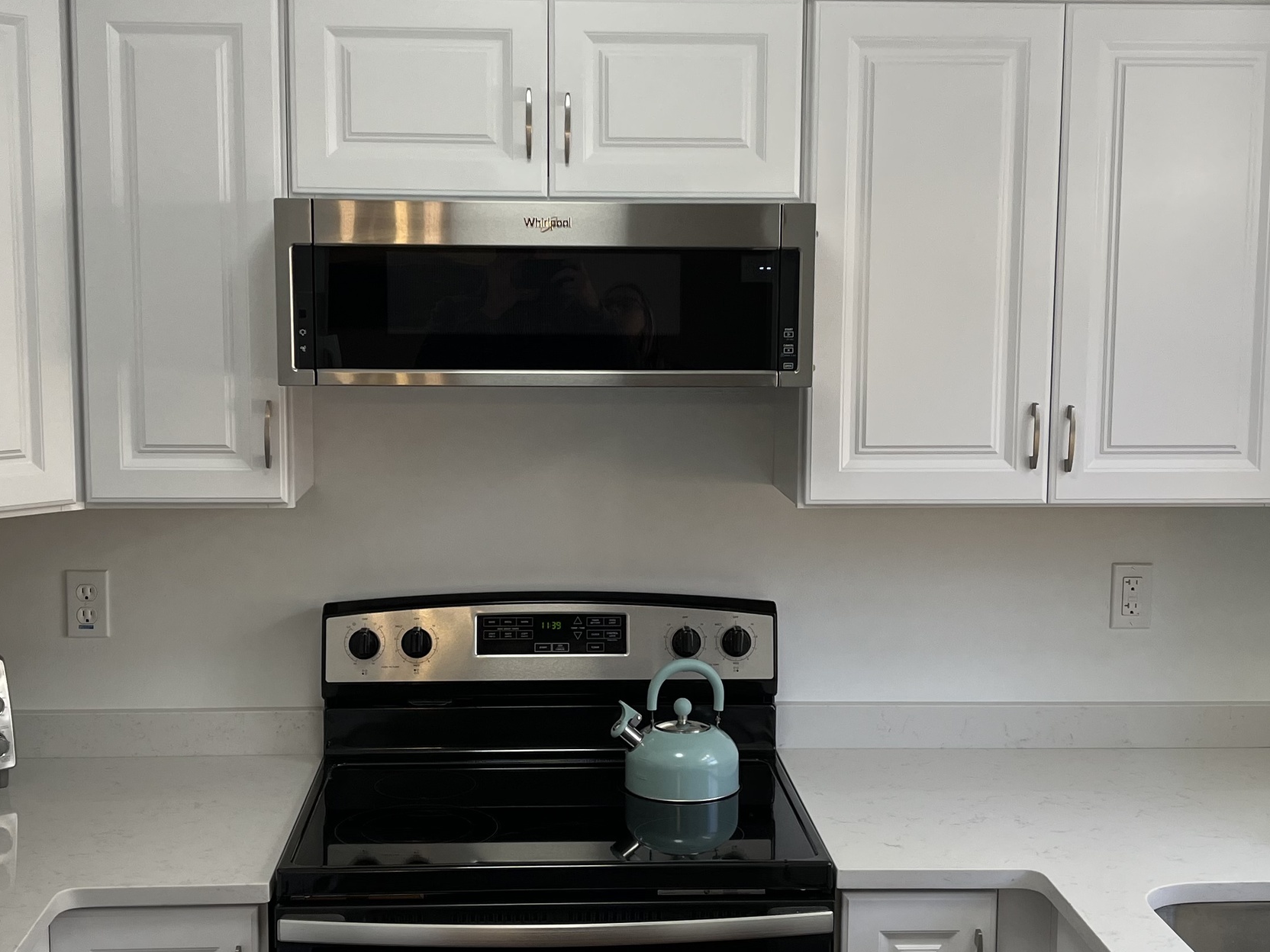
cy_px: 478
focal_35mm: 48
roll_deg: -0.6
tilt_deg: -7.8
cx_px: 627
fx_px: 1761
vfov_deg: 30.3
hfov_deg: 39.7
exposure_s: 1/120
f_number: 1.6
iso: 50
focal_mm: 5.1
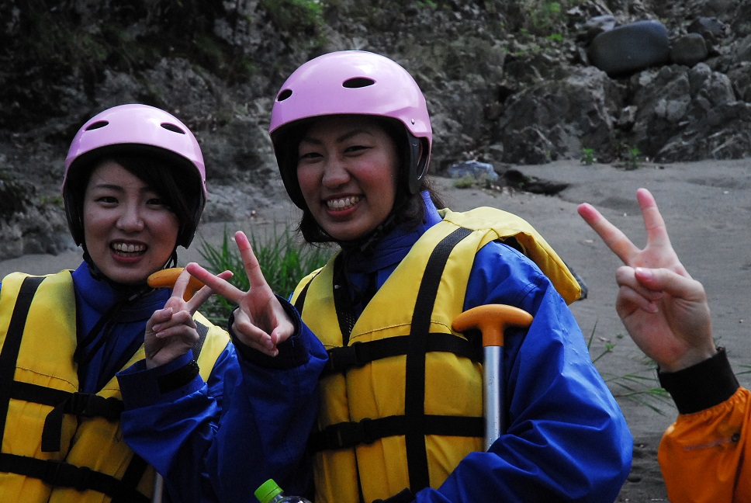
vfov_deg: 13.1
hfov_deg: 19.4
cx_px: 376
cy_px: 252
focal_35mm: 105
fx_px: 2193
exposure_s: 1/800
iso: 1600
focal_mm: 70
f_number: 11
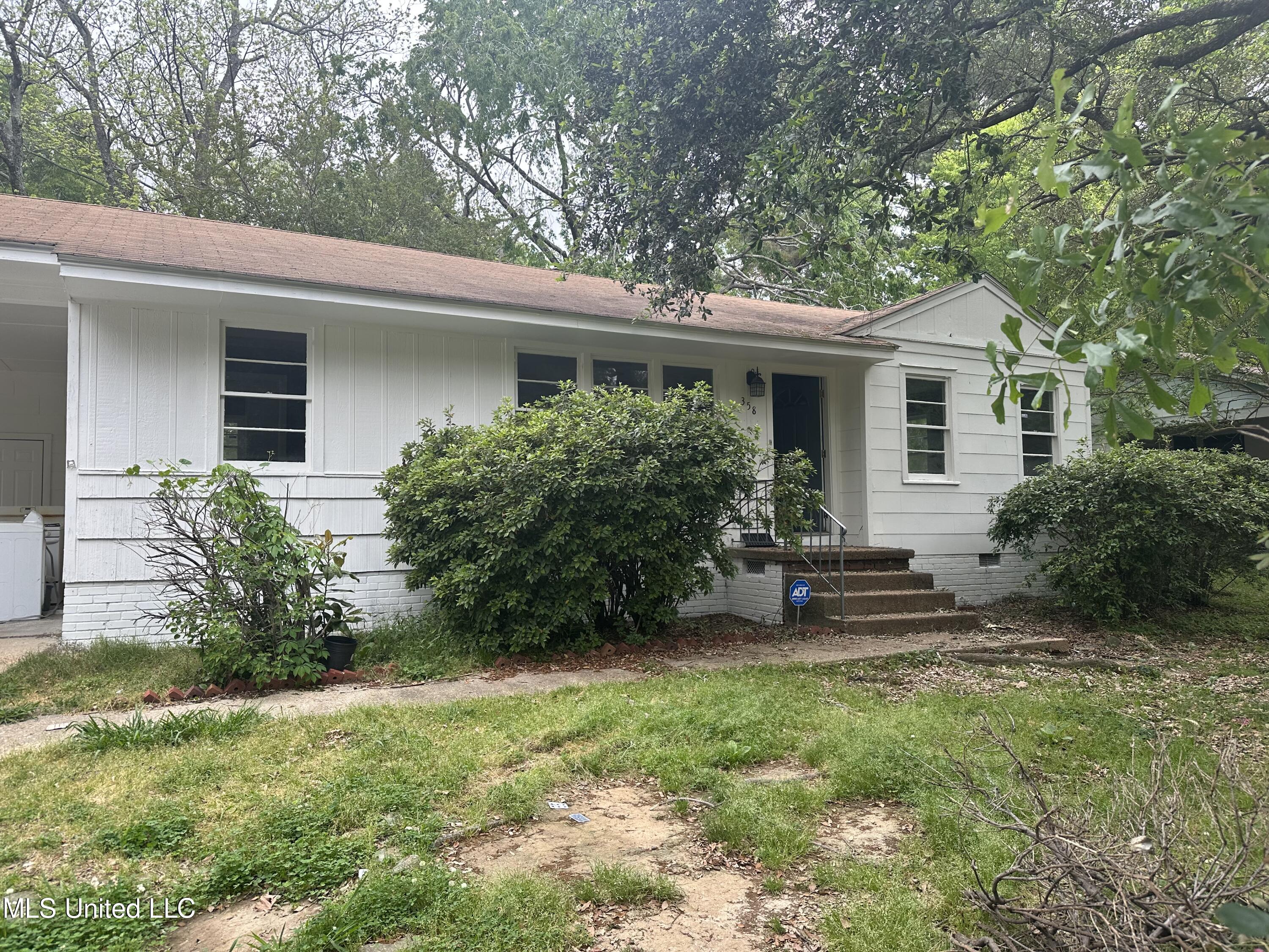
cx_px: 634
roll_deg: +0.0
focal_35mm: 24
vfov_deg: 56.8
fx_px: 880
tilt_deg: +3.4
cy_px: 476
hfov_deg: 71.6
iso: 80
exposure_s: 1/535
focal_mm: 6.86
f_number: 1.78
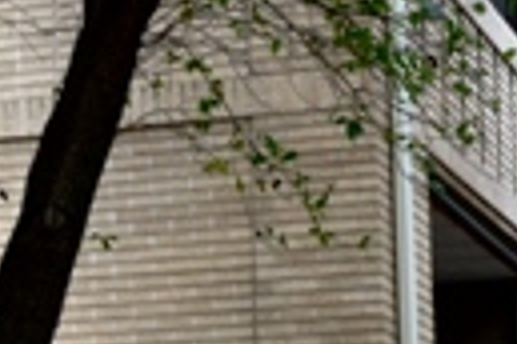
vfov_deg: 8.4
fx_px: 2355
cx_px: -84
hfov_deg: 12.3
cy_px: 218
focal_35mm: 164
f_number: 5.6
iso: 125
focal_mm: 22
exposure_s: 1/125
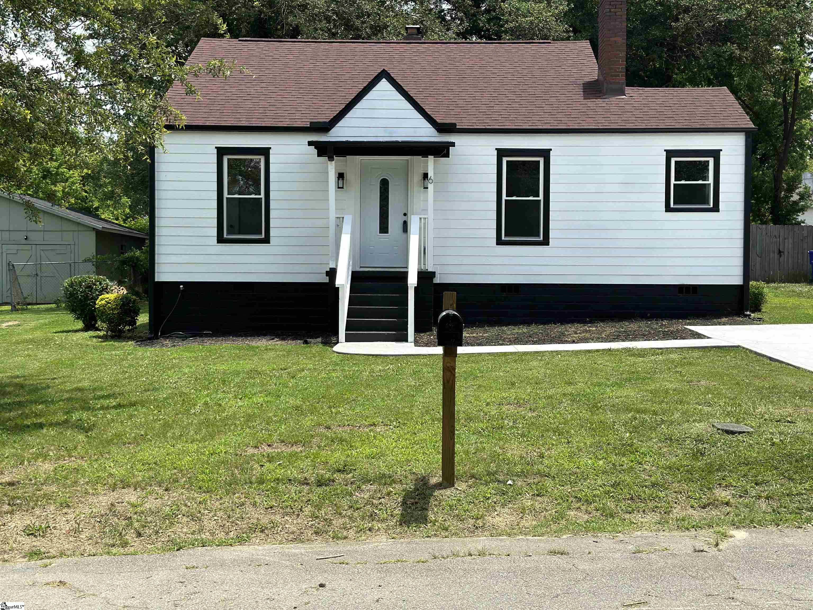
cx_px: 406
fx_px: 1127
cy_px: 305
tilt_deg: -1.1
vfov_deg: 30.3
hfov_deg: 39.7
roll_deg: -1.1
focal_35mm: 48
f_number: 1.78
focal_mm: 6.86
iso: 100
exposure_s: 1/4367
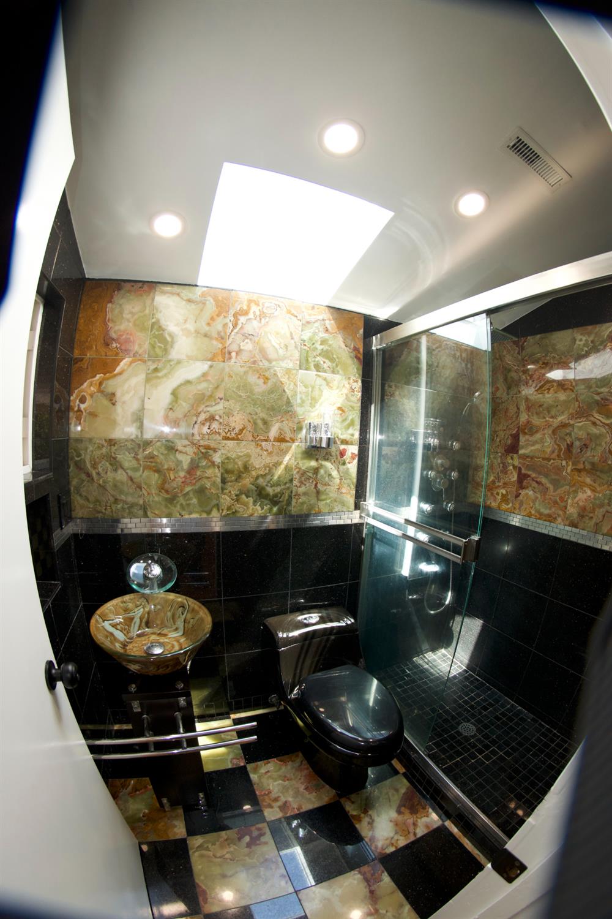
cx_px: 306
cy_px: 460
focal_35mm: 12
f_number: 5.6
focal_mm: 8
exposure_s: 1/125
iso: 640
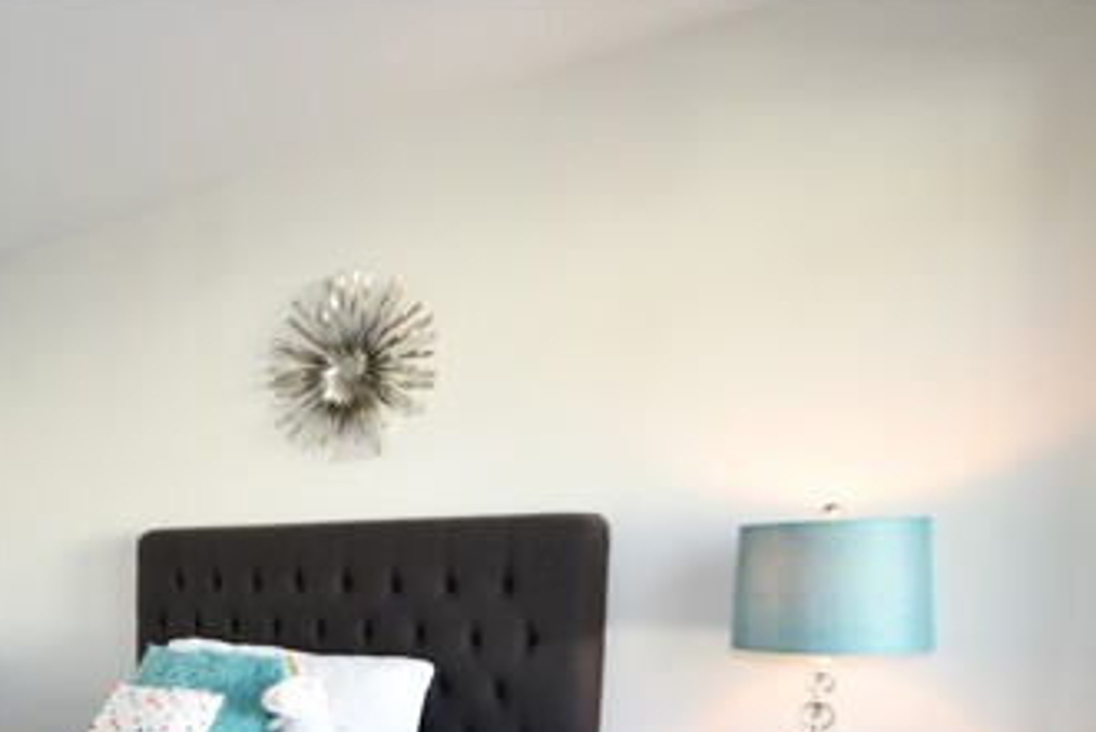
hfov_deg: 54.5
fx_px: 883
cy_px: 691
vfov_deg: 40.7
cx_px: 89
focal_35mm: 29
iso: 280
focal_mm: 10
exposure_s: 1/60
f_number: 4
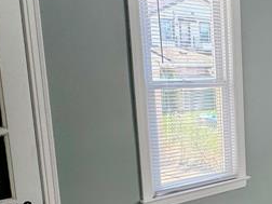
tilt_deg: -10.5
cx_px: 355
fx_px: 448
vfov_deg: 25.5
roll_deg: +0.1
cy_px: 139
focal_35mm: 57
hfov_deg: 27.9
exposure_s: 1/99
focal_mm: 2.22
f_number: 2.2
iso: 64
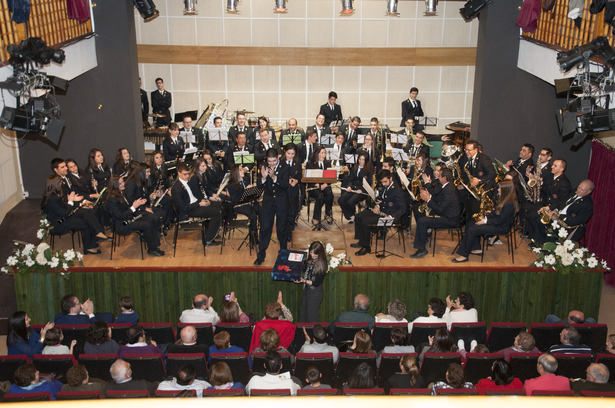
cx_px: 308
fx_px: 793
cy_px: 204
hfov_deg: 42.4
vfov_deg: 28.9
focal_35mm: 46
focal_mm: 31
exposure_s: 1/100
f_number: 5
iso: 1600
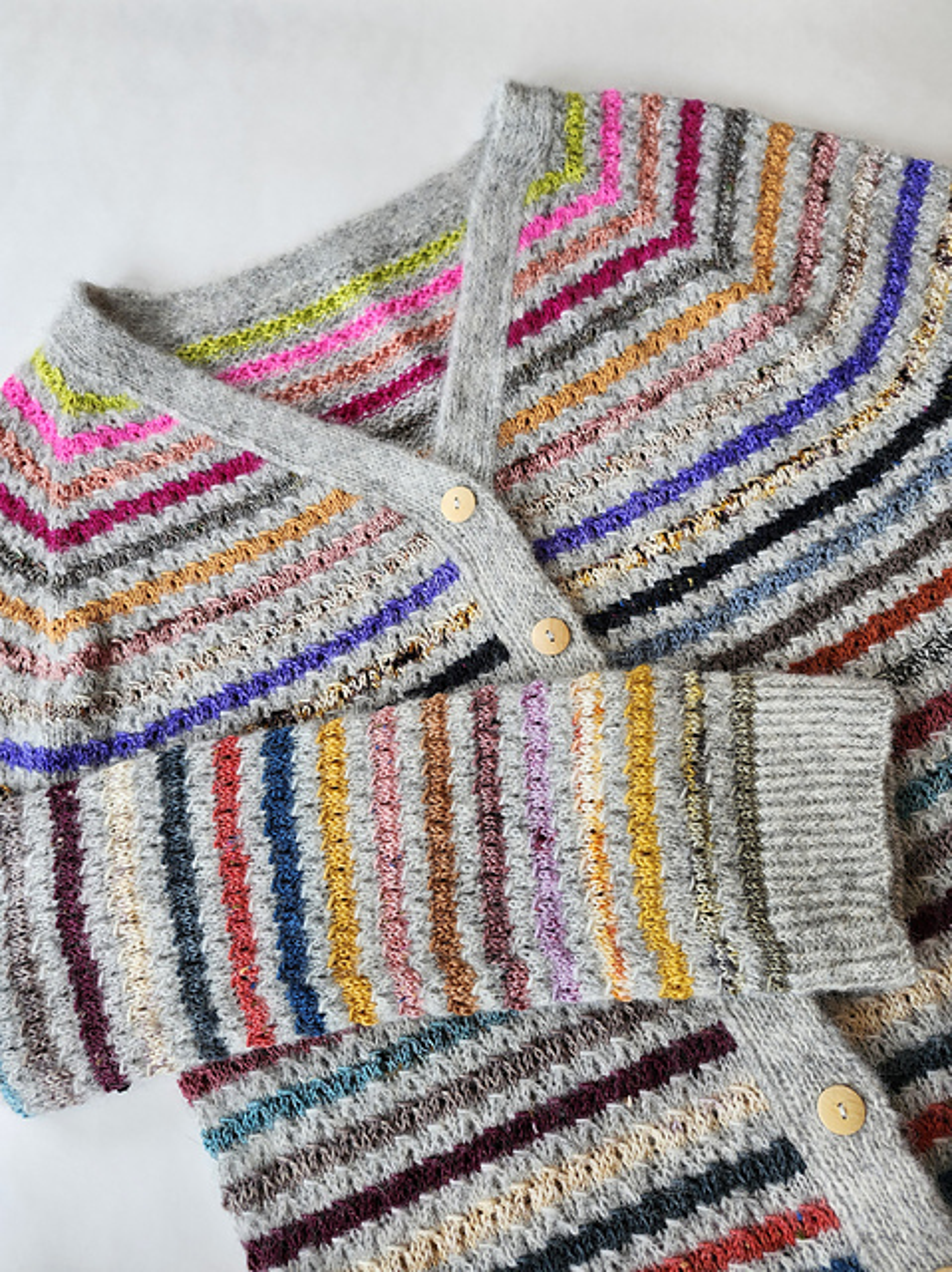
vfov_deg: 74.0
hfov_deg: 58.8
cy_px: 636
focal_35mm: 23
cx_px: 476
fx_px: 845
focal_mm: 5.54
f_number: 1.8
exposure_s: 1/120
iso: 80
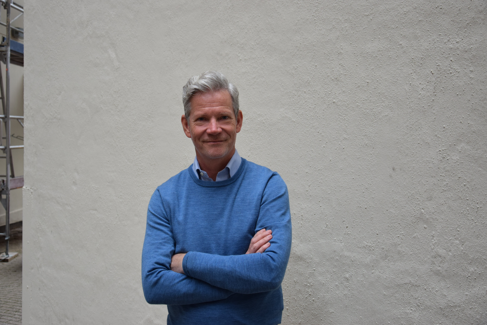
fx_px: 609
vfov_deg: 29.9
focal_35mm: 45
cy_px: 162
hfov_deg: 43.6
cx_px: 244
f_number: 5
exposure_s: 1/100
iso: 400
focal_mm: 30
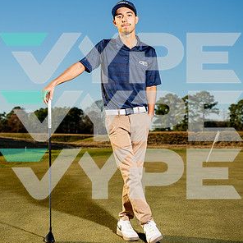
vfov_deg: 26.1
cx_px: 122
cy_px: 117
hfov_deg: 26.1
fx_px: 524
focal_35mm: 66
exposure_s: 1/1250
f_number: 4
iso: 100
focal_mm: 51
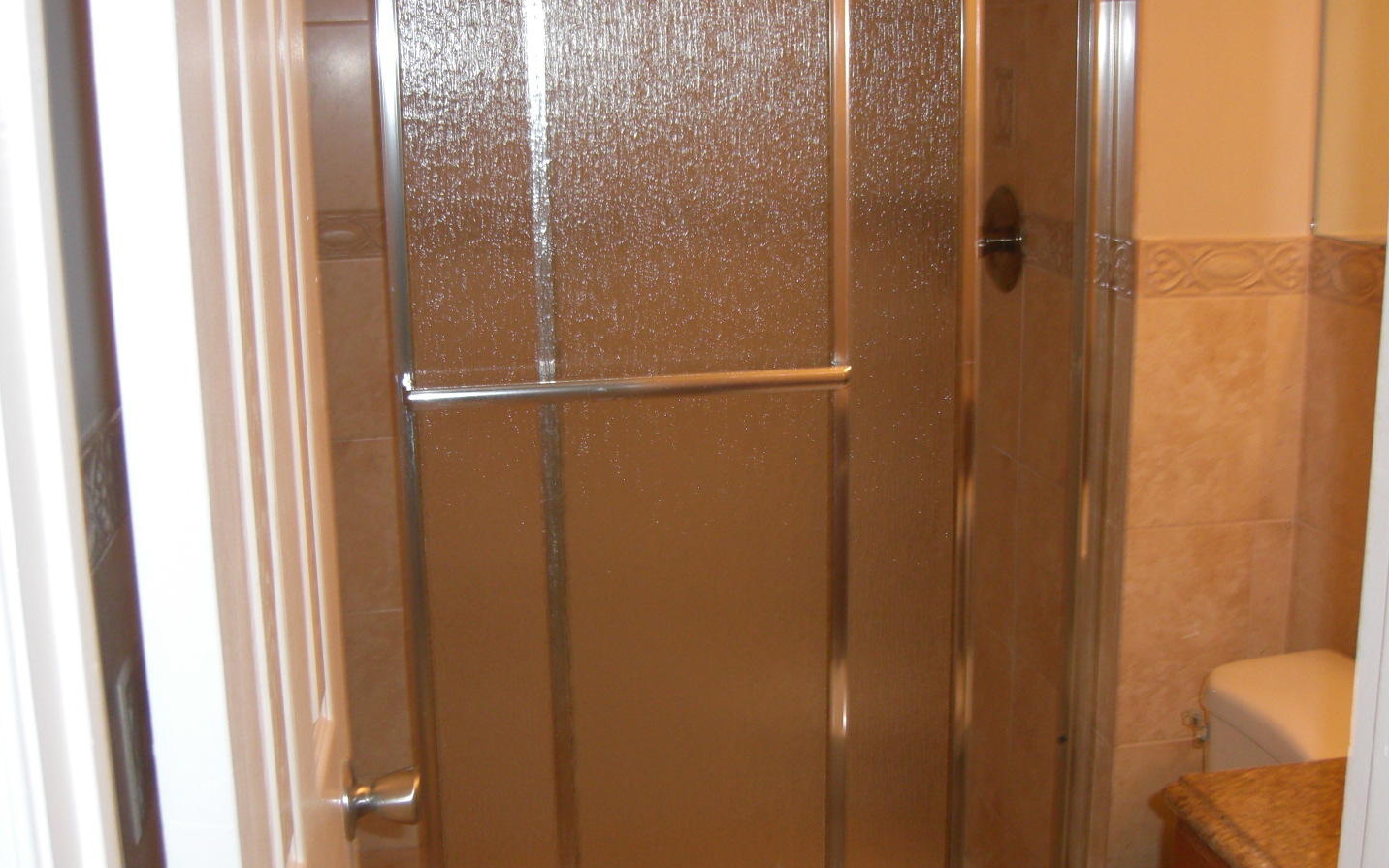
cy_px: 456
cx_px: 697
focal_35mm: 45
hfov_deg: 44.4
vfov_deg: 28.6
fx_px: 1703
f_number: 2.8
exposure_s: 1/60
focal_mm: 7.9
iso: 200
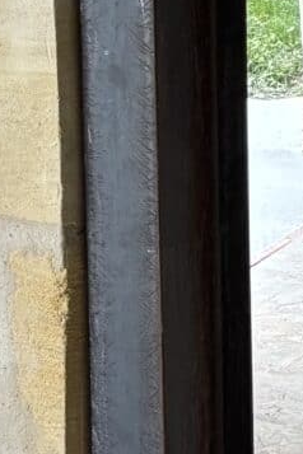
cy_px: -299
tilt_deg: -10.7
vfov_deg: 10.1
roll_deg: -3.1
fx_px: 2449
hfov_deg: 6.3
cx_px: 1004
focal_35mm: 194
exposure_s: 1/425
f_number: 1.6
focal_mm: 5.96
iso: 50
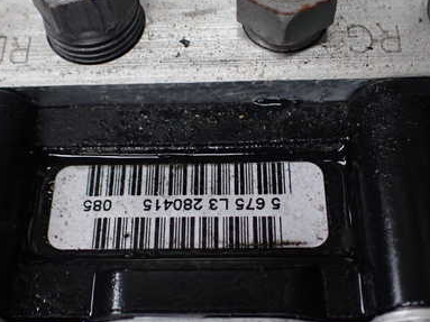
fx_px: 584
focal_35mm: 47
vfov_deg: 30.8
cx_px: 200
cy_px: 193
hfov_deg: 40.4
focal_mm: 5.4
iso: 400
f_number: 2.3
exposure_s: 1/125
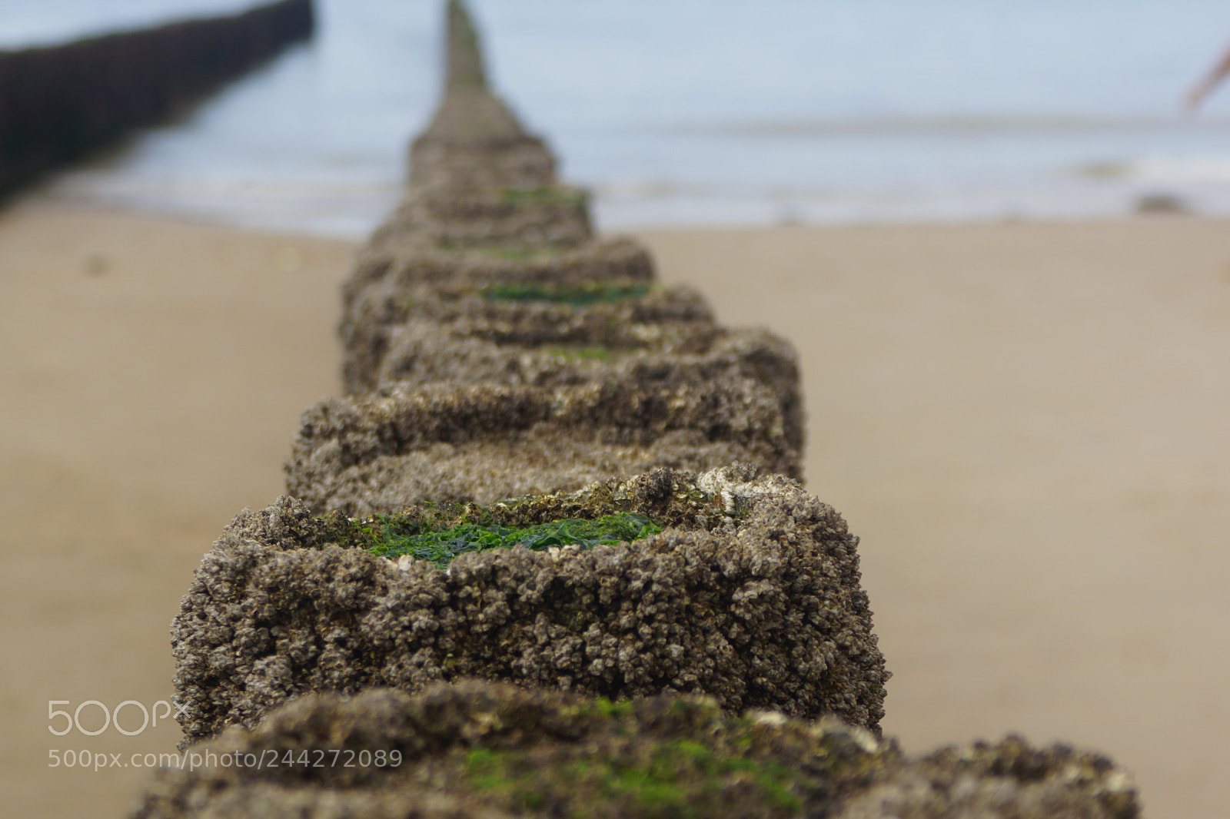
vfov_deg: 12.2
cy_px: 410
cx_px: 615
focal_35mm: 112
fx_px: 3843
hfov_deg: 18.2
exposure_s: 1/160
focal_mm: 75
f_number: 9
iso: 100
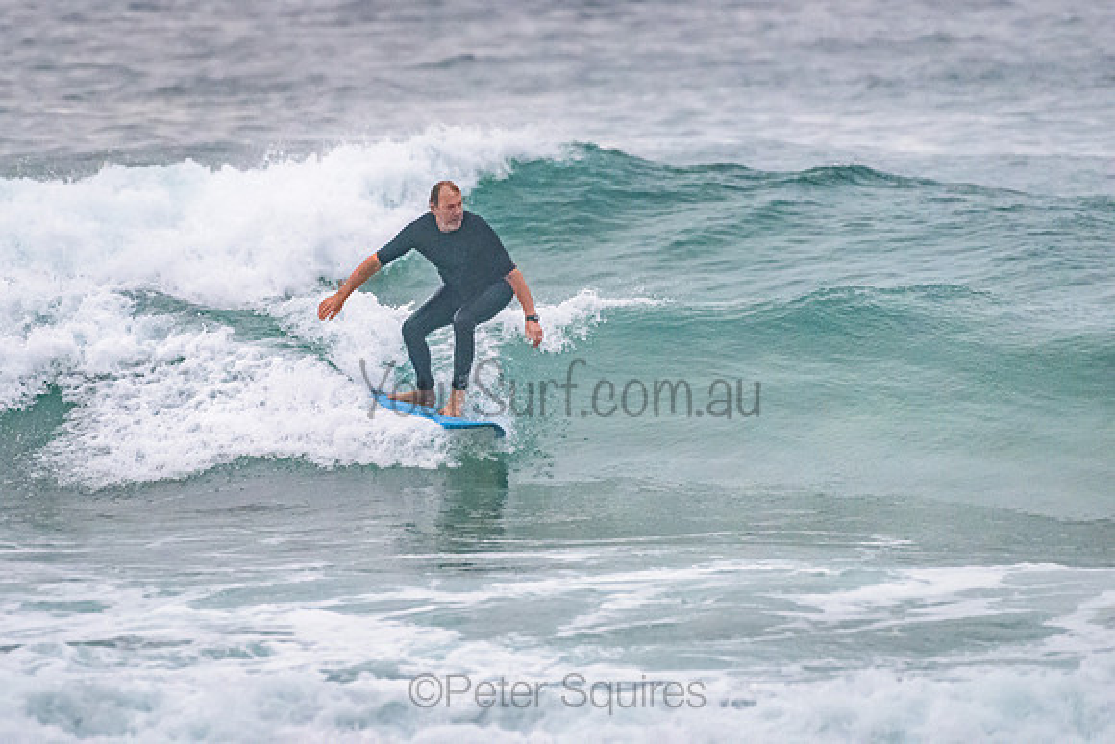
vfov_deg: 2.2
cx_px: 433
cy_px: 288
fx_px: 18987
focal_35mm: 613
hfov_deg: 3.4
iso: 3600
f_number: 5.6
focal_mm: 500
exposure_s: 1/2000
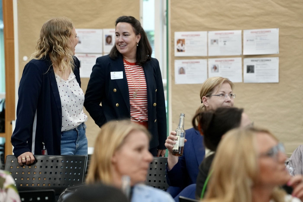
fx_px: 1263
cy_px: 101
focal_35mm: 150
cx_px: 152
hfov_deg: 13.7
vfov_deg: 9.2
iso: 6400
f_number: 4
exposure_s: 1/160
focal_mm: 150
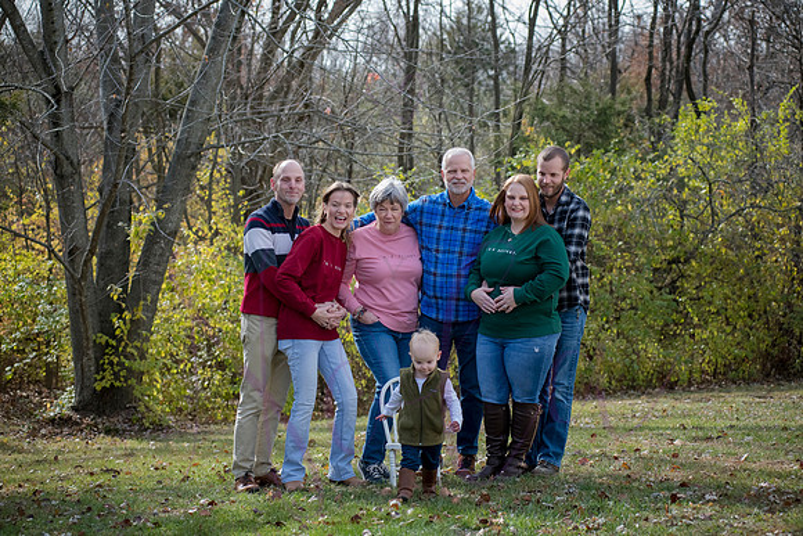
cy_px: 268
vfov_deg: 17.1
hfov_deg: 25.4
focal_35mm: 80
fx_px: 1785
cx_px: 402
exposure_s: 1/800
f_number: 5
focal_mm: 80
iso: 400
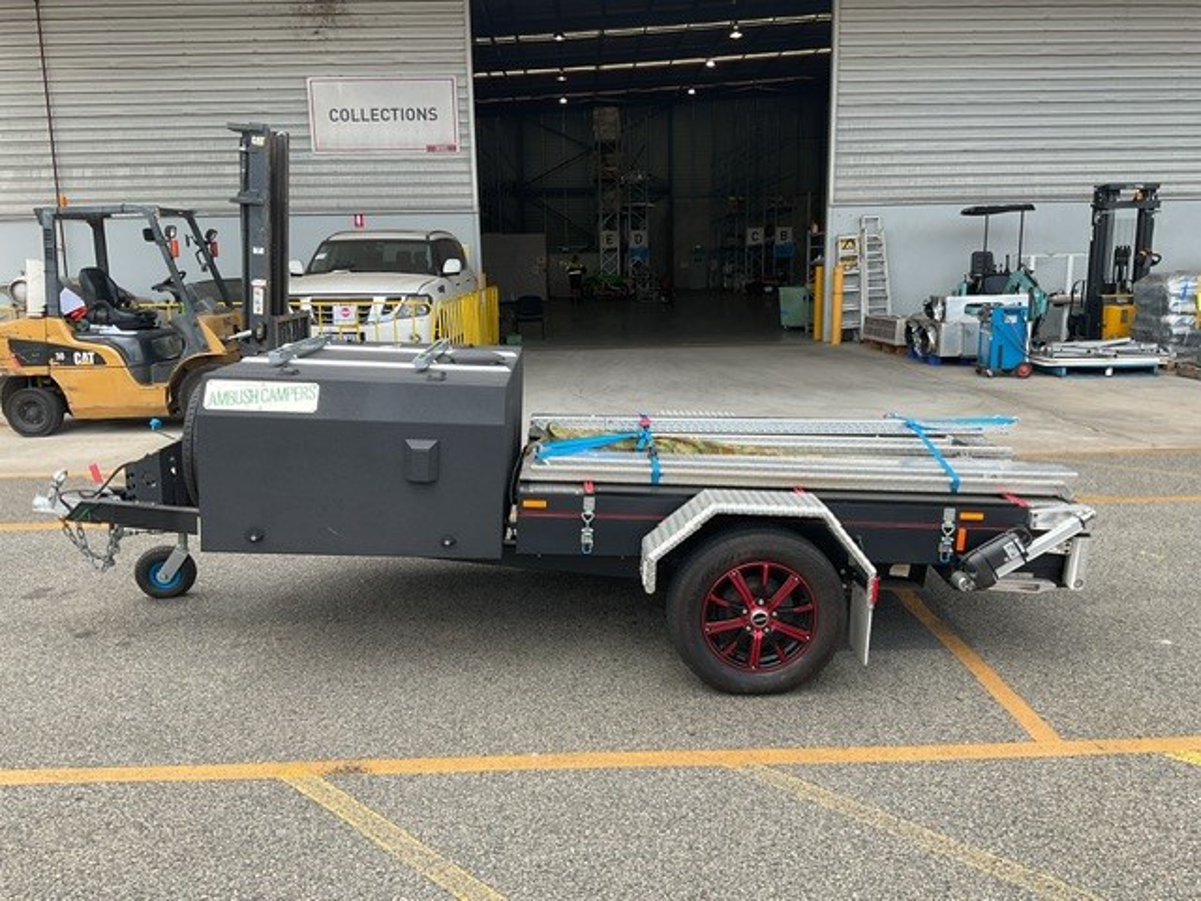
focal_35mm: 29
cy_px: 450
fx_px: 1006
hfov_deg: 61.7
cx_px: 600
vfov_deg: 48.2
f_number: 1.8
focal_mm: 3
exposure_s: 1/457
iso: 16
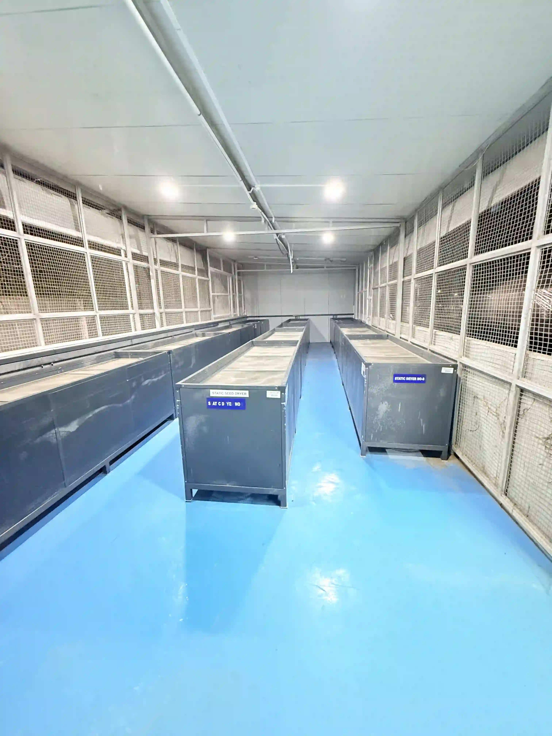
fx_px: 298
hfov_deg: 85.7
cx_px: 276
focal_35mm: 14
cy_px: 368
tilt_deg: -11.8
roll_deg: +1.7
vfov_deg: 102.1
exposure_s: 1/50
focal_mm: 2.22
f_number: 2.2
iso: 1000
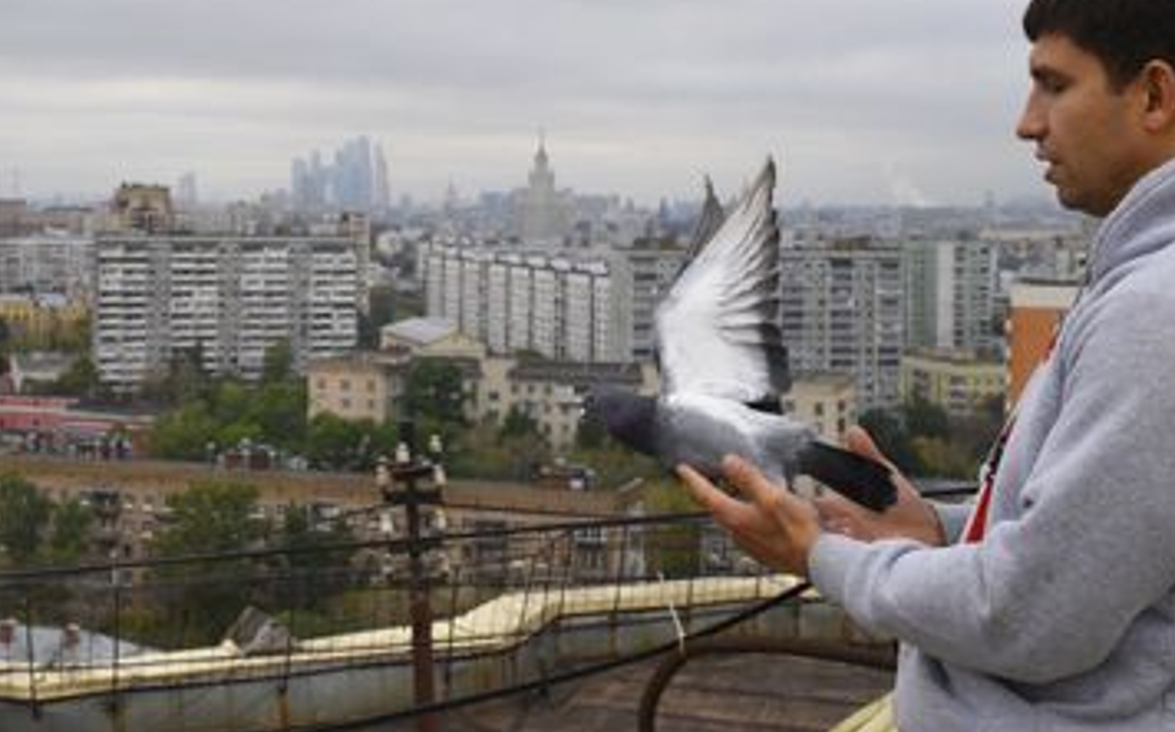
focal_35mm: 64
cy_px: 165
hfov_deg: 31.7
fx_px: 2048
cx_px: 386
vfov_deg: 20.1
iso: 2000
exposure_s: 1/1600
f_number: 8
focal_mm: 32
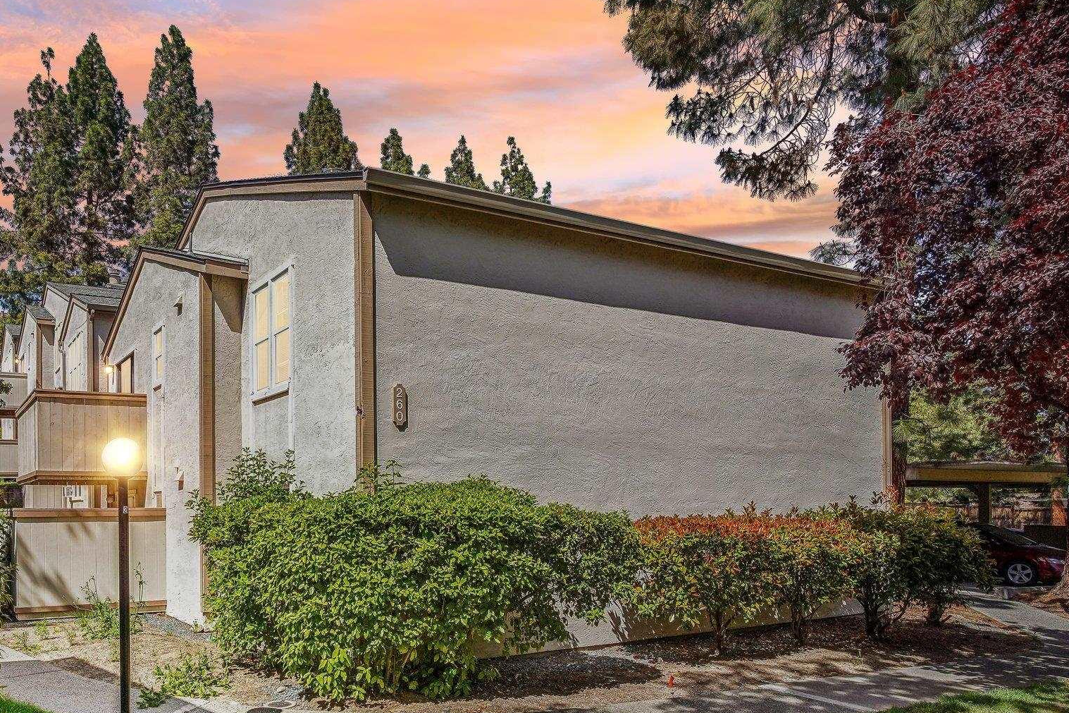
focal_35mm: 27
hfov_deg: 65.5
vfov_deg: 47.3
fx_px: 802
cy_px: 465
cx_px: 349
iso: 400
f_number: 8
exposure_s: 1/1000
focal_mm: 20
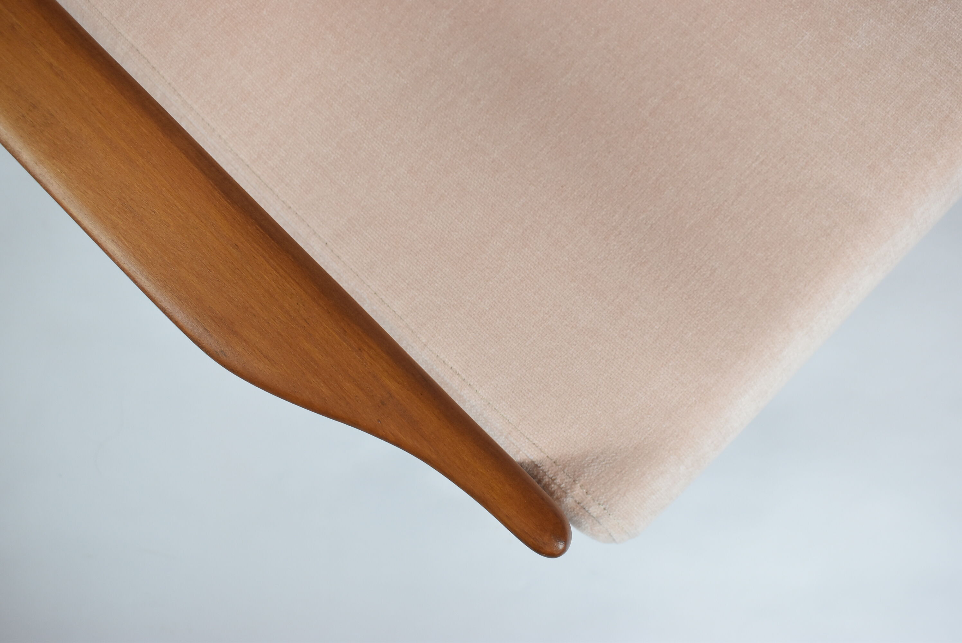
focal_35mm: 40
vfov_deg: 33.1
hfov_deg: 47.9
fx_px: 1083
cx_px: 481
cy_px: 322
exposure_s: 1/125
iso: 800
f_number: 5
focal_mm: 27
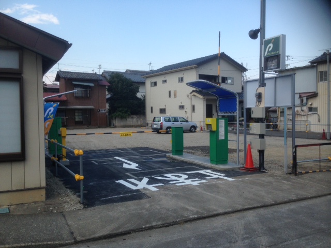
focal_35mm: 33
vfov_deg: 42.9
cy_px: 124
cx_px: 166
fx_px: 316
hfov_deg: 55.4
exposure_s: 1/616
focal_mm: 4.12
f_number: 2.4
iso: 50
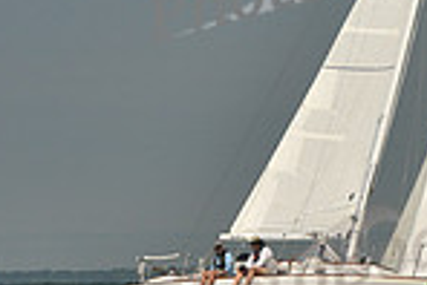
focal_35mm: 625
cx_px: 704
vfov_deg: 2.2
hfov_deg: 3.3
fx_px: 7420
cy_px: 76
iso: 320
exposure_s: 1/1000
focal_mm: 160
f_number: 8
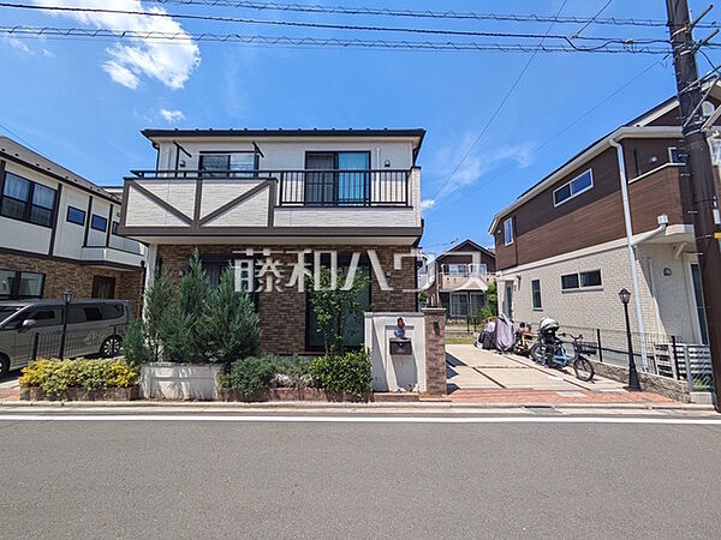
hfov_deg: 102.1
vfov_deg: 85.7
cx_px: 360
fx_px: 292
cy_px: 270
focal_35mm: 14
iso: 42
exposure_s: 1/1923
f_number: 2.2
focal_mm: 1.83
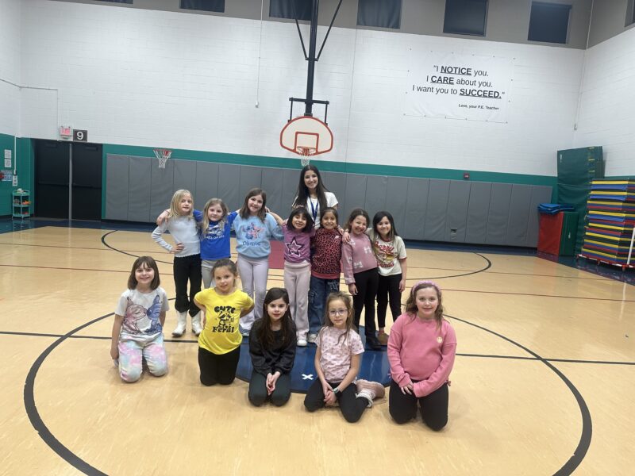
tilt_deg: -6.0
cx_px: 318
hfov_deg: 71.6
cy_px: 238
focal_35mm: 24
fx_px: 440
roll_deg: -4.3
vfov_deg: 56.8
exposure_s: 1/120
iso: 100
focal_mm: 6.86
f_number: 1.78
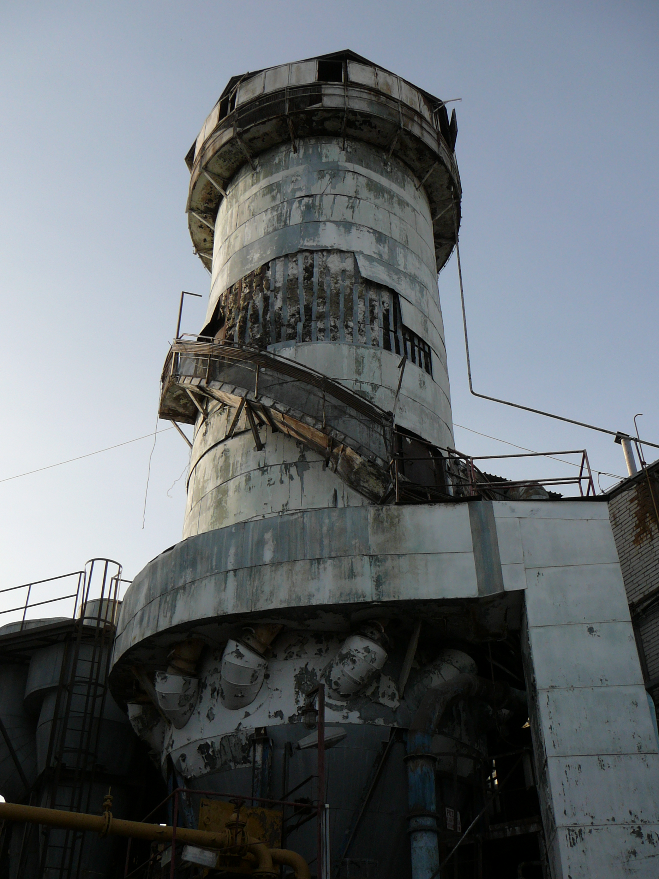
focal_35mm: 36
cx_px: 324
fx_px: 914
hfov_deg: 39.7
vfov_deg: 51.4
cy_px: 436
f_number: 5
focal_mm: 5.2
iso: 80
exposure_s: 1/400
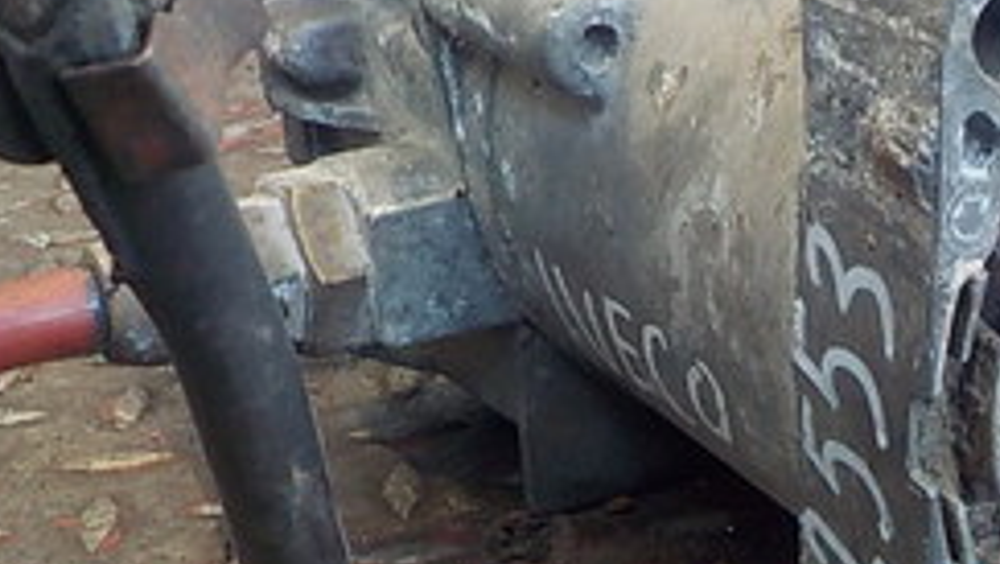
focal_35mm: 86
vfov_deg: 14.1
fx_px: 2282
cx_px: 877
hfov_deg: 24.1
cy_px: 296
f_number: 3.3
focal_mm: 4.1
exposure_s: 1/30
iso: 250
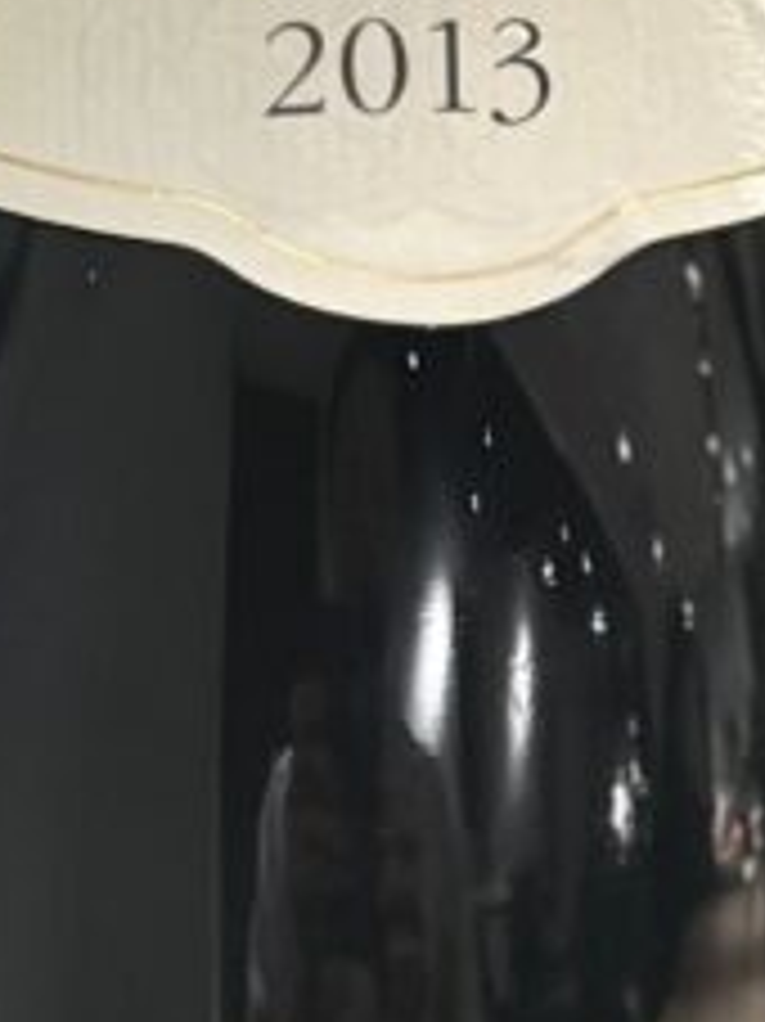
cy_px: 1225
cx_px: 369
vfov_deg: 9.0
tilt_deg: -12.1
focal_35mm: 217
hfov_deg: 6.8
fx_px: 6400
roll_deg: +0.0
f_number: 1.78
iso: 500
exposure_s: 1/40
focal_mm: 6.86
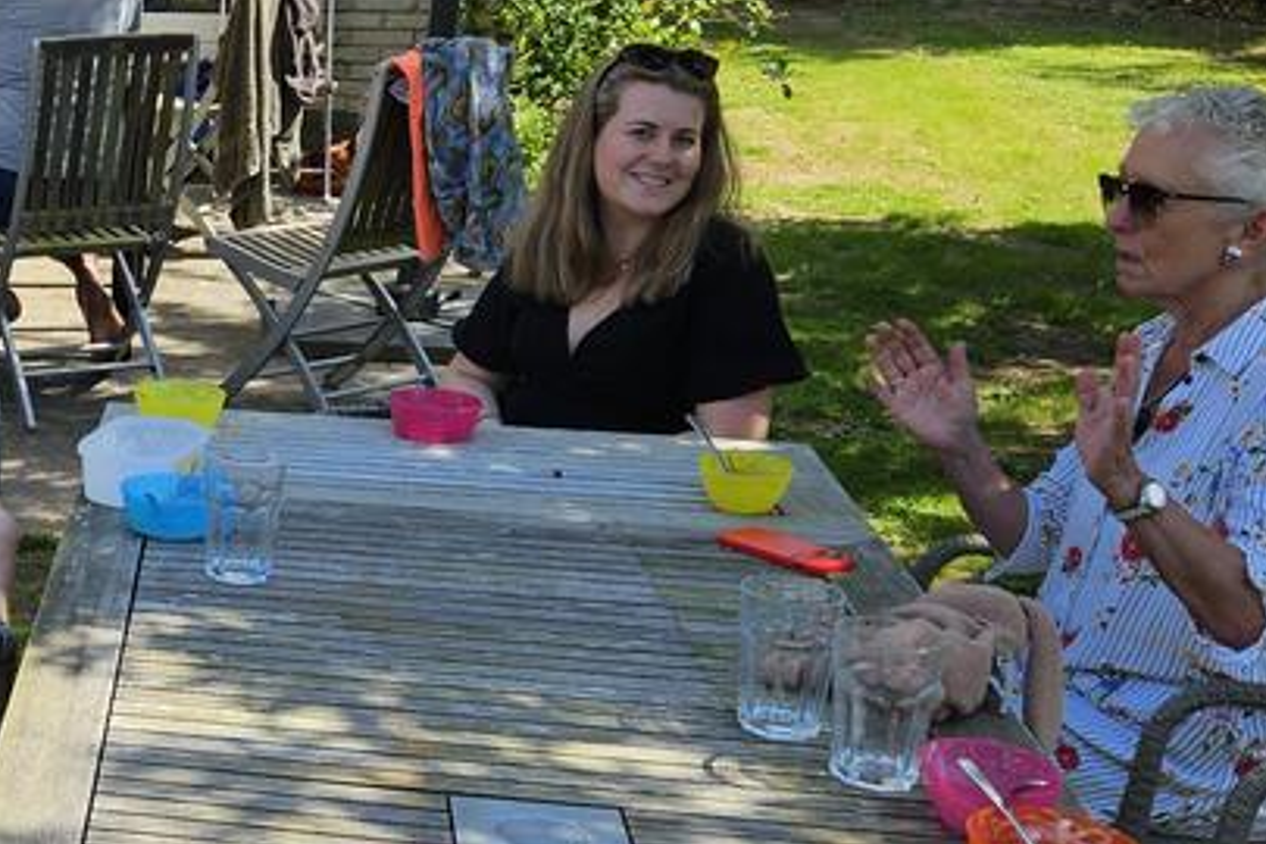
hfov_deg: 27.6
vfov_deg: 20.0
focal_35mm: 68
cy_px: 397
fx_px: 2391
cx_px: -59
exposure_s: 1/807
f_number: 1.8
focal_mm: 5.4
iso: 25
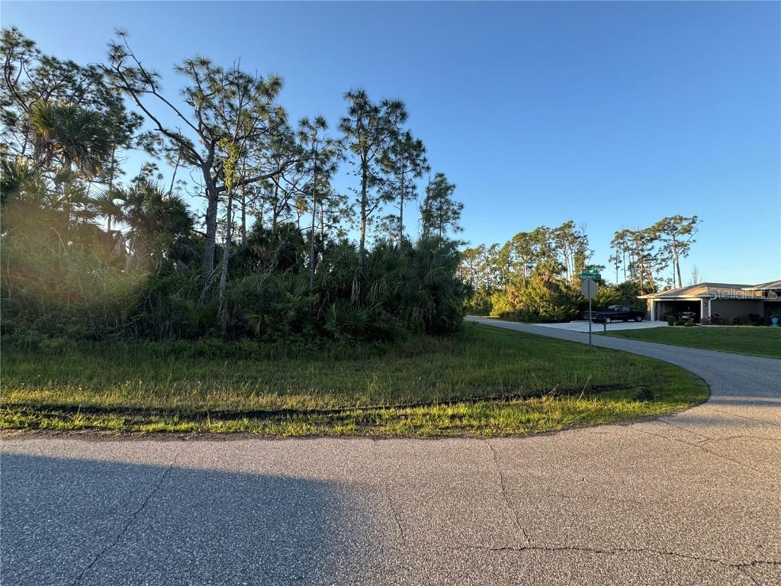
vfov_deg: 85.7
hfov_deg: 102.1
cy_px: 293
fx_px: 316
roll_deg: -2.5
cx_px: 390
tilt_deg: +2.2
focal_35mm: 14
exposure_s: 1/320
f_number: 2.2
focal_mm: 2.22
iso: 40
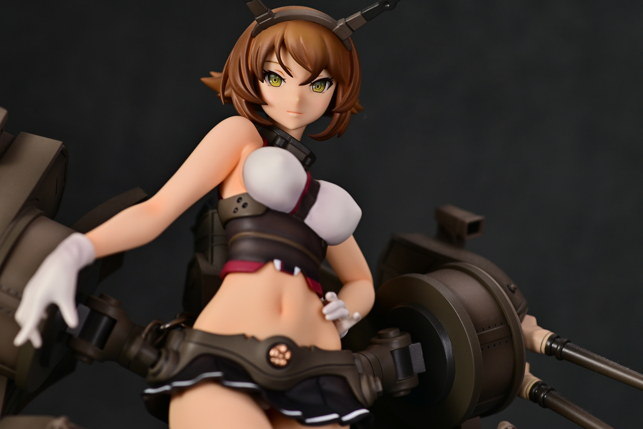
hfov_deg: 22.6
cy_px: 214
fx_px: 1607
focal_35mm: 90
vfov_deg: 15.2
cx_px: 322
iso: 100
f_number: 5.6
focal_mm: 60
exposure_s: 1.6
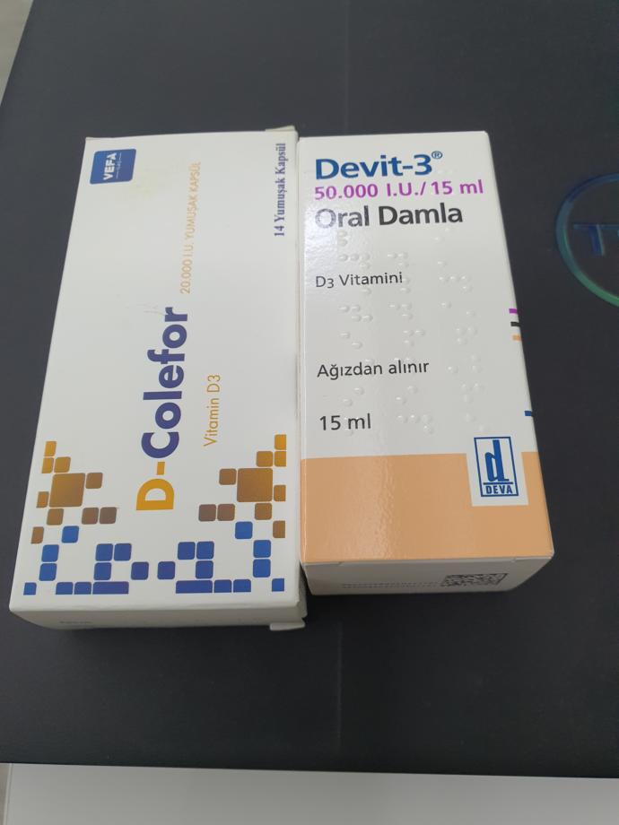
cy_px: 412
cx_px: 310
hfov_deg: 53.1
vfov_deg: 67.3
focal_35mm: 26
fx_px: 620
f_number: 2.4
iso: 200
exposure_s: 1/50
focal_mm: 4.3
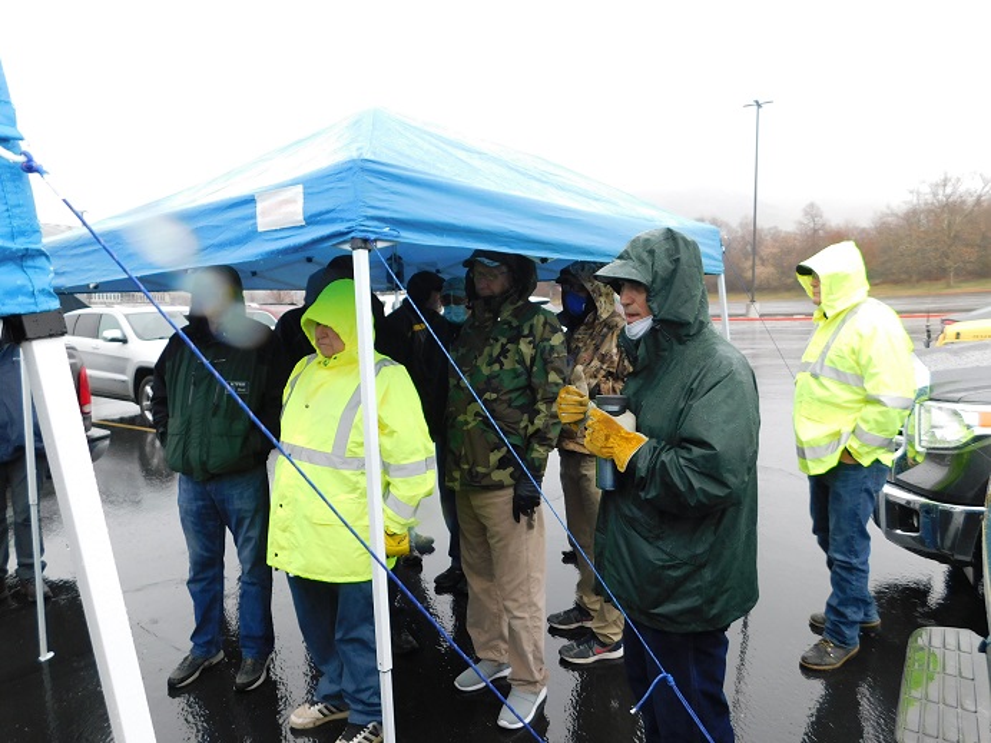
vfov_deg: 58.9
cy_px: 372
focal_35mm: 23
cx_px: 496
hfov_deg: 73.9
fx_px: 658
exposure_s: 1/40
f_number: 3
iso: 125
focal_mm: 4
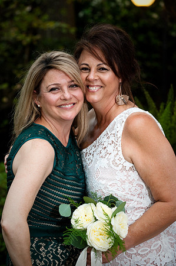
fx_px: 919
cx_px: 88
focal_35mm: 125
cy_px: 133
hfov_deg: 10.9
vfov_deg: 16.4
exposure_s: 1/160
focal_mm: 125
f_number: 5.6
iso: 1250
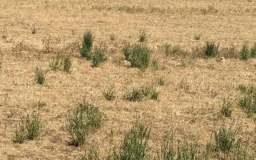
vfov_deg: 13.8
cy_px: -77
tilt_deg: +2.4
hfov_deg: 22.3
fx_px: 621
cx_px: -7
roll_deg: -0.5
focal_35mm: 89
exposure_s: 1/5319
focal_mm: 6.76
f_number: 1.78
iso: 80
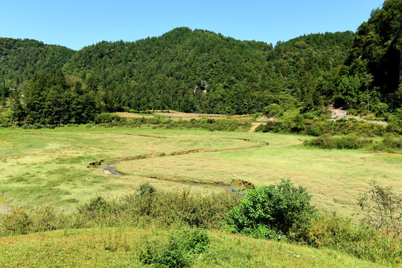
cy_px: 134
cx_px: 201
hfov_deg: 63.7
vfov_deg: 45.0
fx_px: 324
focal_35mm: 29
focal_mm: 29
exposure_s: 1/125
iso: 64
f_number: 7.1
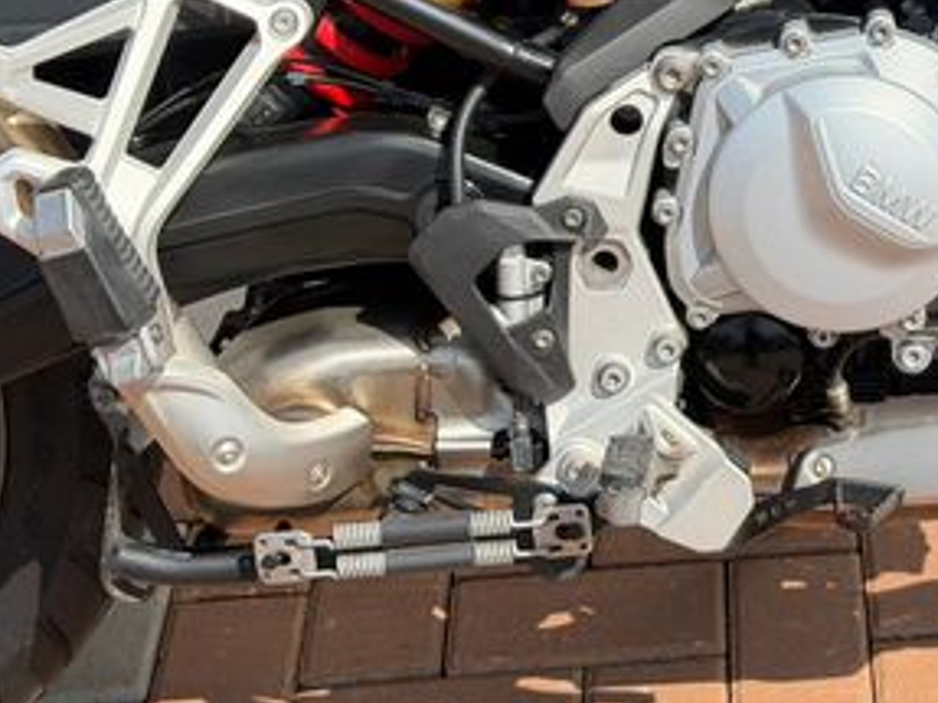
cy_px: 39
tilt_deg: -31.0
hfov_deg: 17.8
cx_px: 984
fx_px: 2898
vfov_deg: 13.7
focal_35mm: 107
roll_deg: +2.6
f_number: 1.78
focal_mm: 6.76
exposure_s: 1/4098
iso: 100
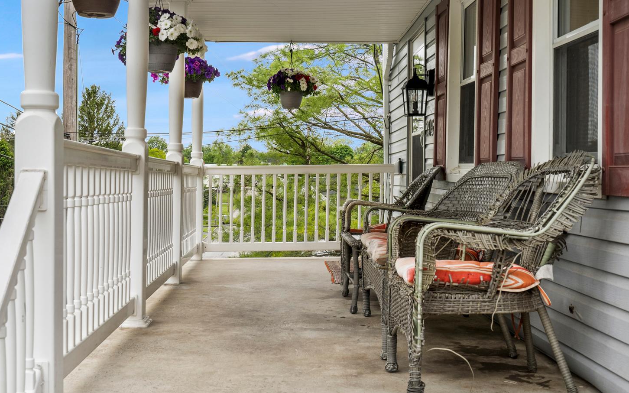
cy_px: 198
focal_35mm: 46
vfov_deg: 28.0
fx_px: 788
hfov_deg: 43.5
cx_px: 288
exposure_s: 1/125
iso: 320
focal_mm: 32
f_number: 8
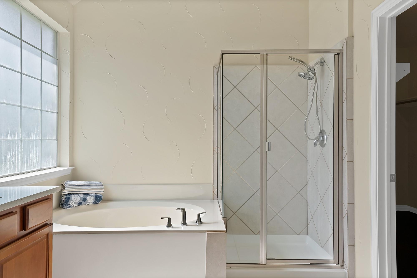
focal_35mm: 22
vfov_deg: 57.3
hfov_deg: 78.5
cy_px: 139
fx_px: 255
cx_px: 208
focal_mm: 22
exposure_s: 1/80
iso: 640
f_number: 9
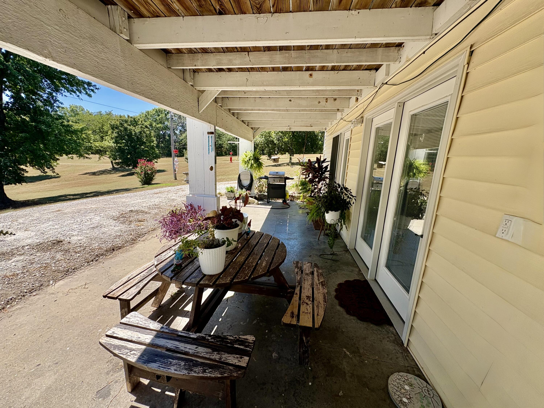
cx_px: 272
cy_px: 204
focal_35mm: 14
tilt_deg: -10.7
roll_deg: -2.1
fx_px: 220
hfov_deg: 102.1
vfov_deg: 85.7
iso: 40
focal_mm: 2.22
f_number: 2.2
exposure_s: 1/495
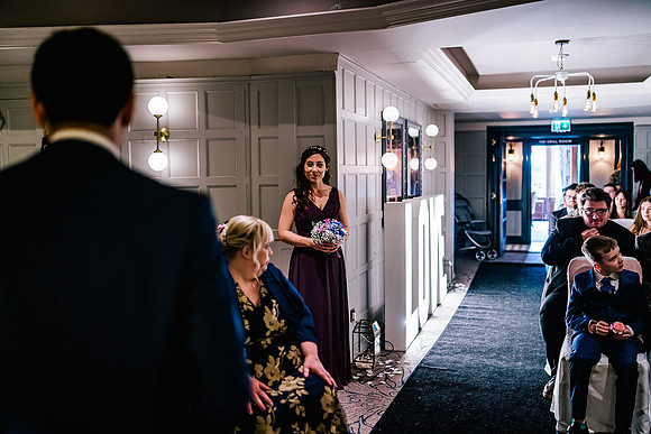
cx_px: 326
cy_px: 217
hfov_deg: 53.8
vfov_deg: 37.4
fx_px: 642
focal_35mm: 35
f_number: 1.6
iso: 2000
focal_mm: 35
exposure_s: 1/250
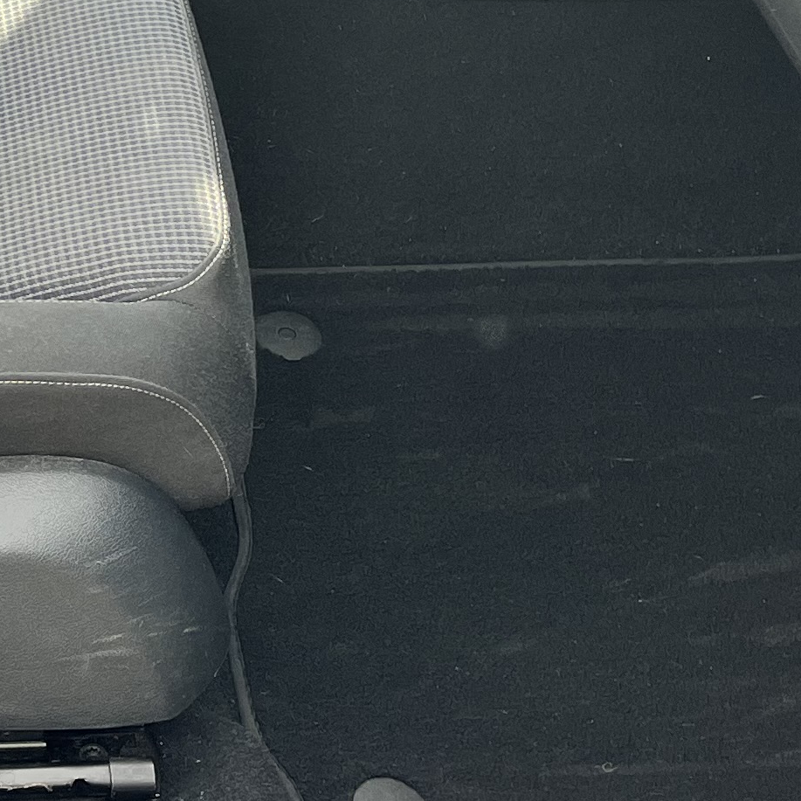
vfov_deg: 16.2
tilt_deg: -34.9
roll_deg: +6.9
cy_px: -266
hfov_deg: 15.3
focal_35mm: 101
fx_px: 2644
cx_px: -553
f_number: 1.6
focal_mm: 5.1
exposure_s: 1/292
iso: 40
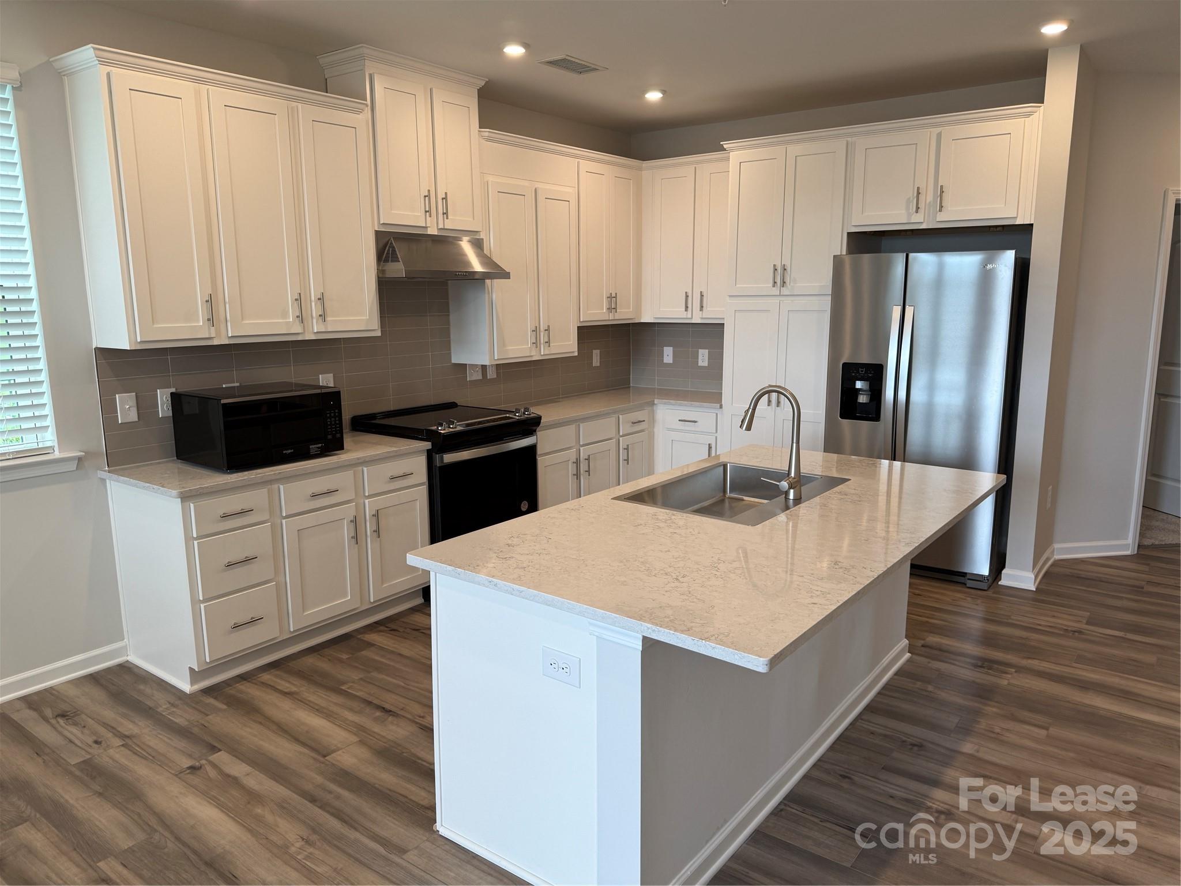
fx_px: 819
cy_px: 443
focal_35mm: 24
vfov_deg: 56.8
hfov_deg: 71.6
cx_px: 590
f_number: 1.78
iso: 100
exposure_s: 1/120
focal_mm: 6.76
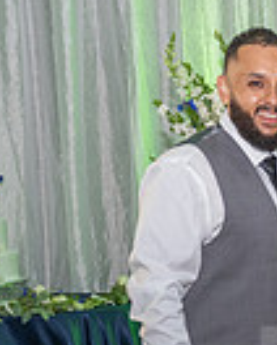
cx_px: 489
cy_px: 388
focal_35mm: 99
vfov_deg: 18.5
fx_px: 1012
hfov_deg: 14.0
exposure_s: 1/200
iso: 1600
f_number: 3.5
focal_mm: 24
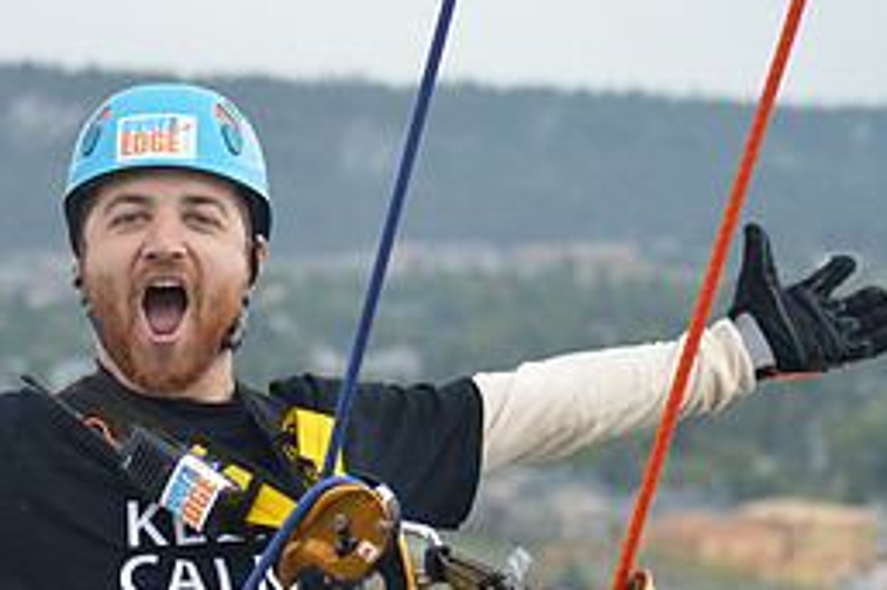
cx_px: 221
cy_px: 376
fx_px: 5835
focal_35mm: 237
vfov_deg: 5.8
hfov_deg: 8.7
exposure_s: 1/500
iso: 450
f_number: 4.2
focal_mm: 70
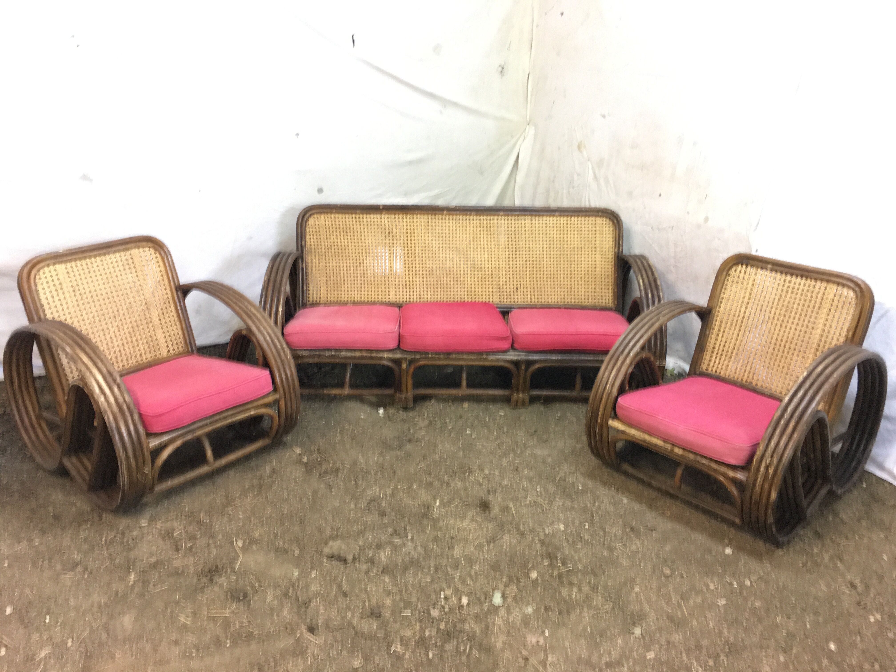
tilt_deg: -20.9
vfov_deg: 48.2
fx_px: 751
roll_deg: -2.5
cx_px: 448
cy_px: 336
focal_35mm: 29
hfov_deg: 61.7
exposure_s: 1/17
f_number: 2.2
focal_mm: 4.15
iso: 250
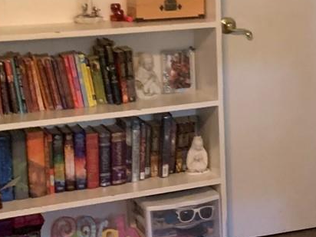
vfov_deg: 14.5
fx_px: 922
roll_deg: -0.7
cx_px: 495
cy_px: 21
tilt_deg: -4.9
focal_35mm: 101
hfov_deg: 17.2
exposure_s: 1/40
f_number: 1.8
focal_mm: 4.25
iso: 400
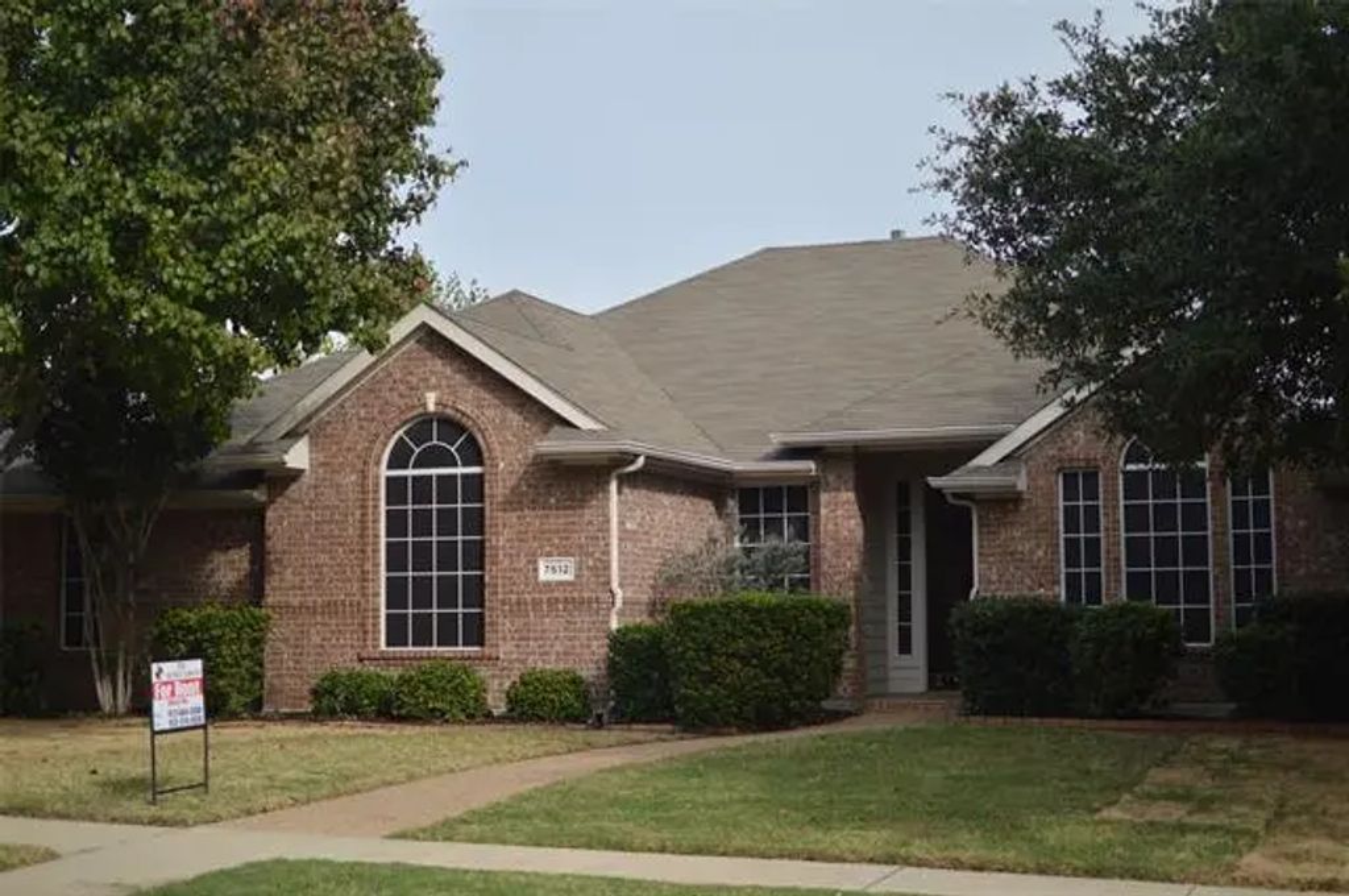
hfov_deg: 37.9
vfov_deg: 25.7
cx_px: 674
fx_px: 1965
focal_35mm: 52
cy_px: 448
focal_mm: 35
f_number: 1.8
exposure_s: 1/4000
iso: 250
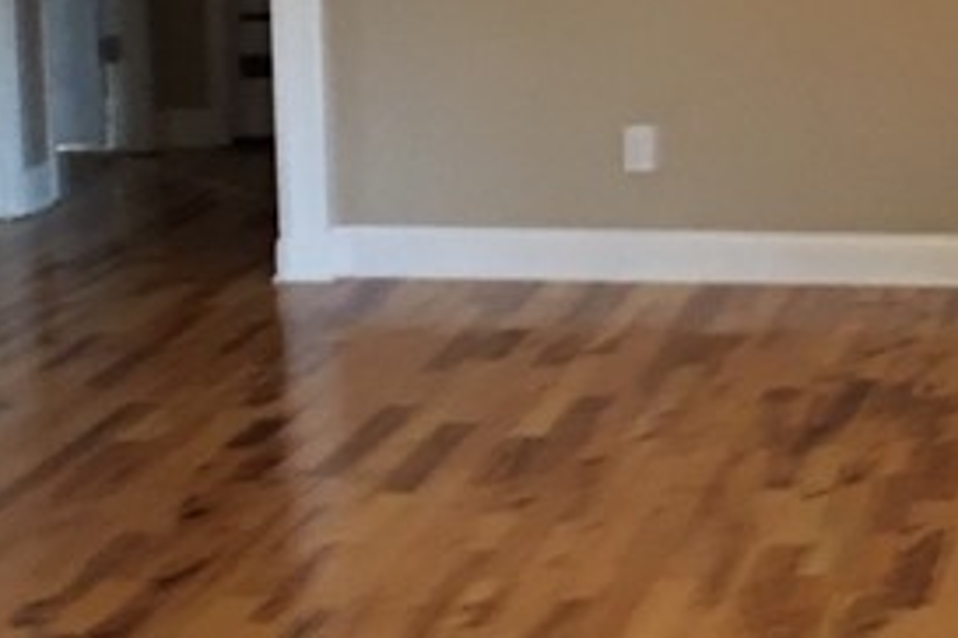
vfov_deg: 12.1
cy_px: 133
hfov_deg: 17.9
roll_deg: +1.0
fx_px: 3007
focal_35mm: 113
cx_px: 800
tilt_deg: -4.4
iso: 80
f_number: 2.2
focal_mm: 4.15
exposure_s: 1/15
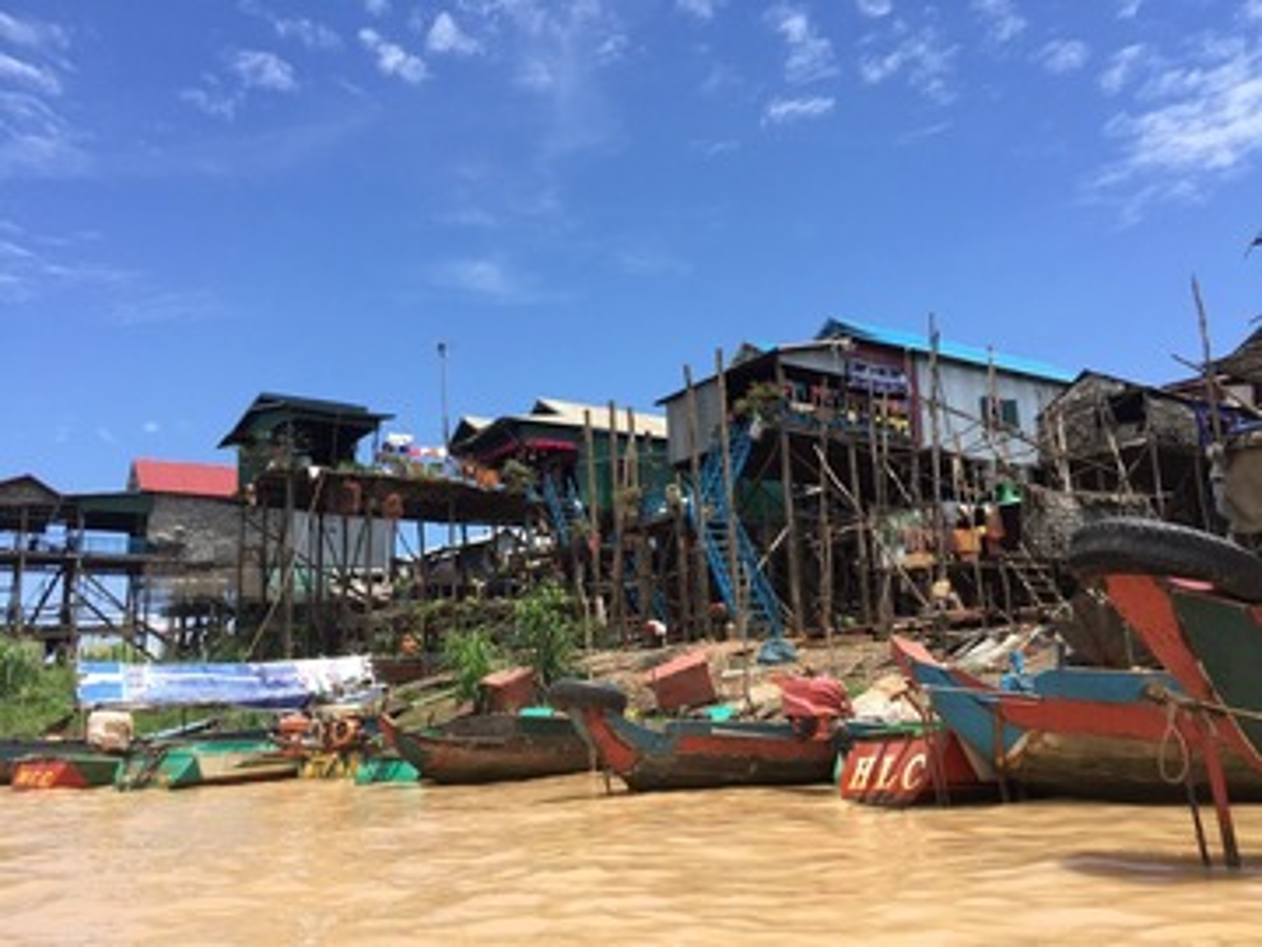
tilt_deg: +10.8
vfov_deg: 48.2
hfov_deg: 61.7
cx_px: 631
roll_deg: -0.3
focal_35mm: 29
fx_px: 1057
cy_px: 474
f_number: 2.2
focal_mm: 4.15
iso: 32
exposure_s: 1/1464
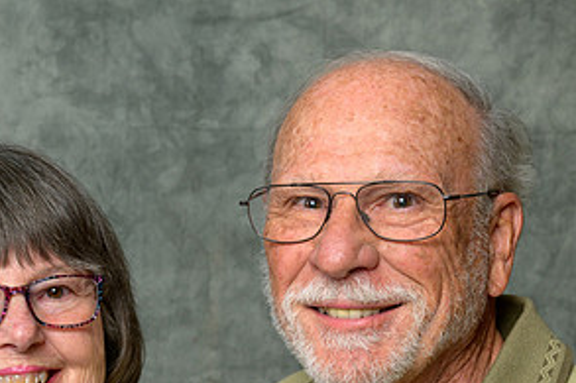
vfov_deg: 12.2
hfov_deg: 18.4
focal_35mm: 111
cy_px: 378
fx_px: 1775
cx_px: 191
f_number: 10
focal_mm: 56
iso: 400
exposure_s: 1/125
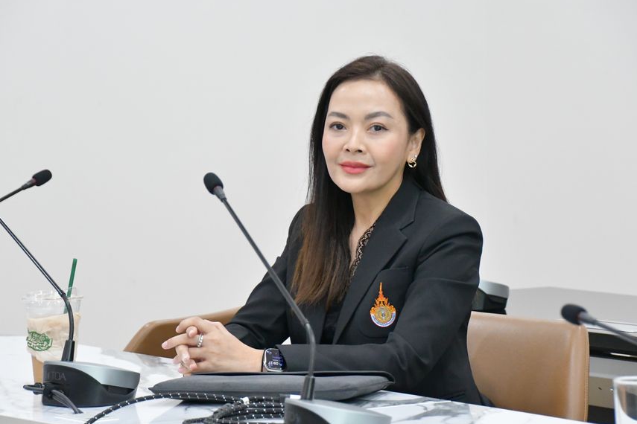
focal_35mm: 188
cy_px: 203
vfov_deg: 7.3
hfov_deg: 10.9
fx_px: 3326
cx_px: 322
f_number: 5.6
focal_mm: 105
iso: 7200
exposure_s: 1/125
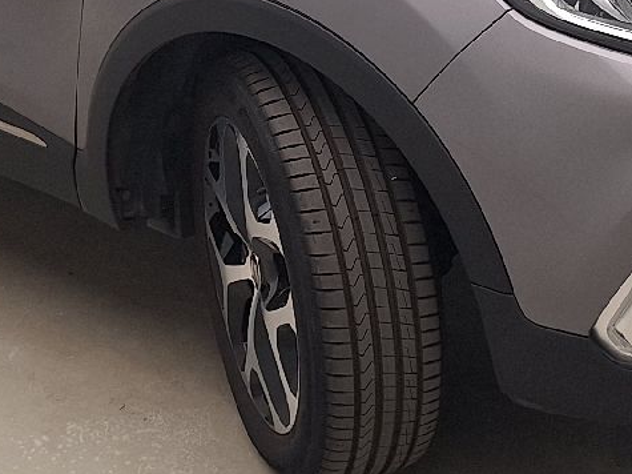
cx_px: 365
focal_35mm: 93
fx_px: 1698
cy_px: -55
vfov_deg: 15.4
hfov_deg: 21.1
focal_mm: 5.54
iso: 40
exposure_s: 1/100
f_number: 1.8
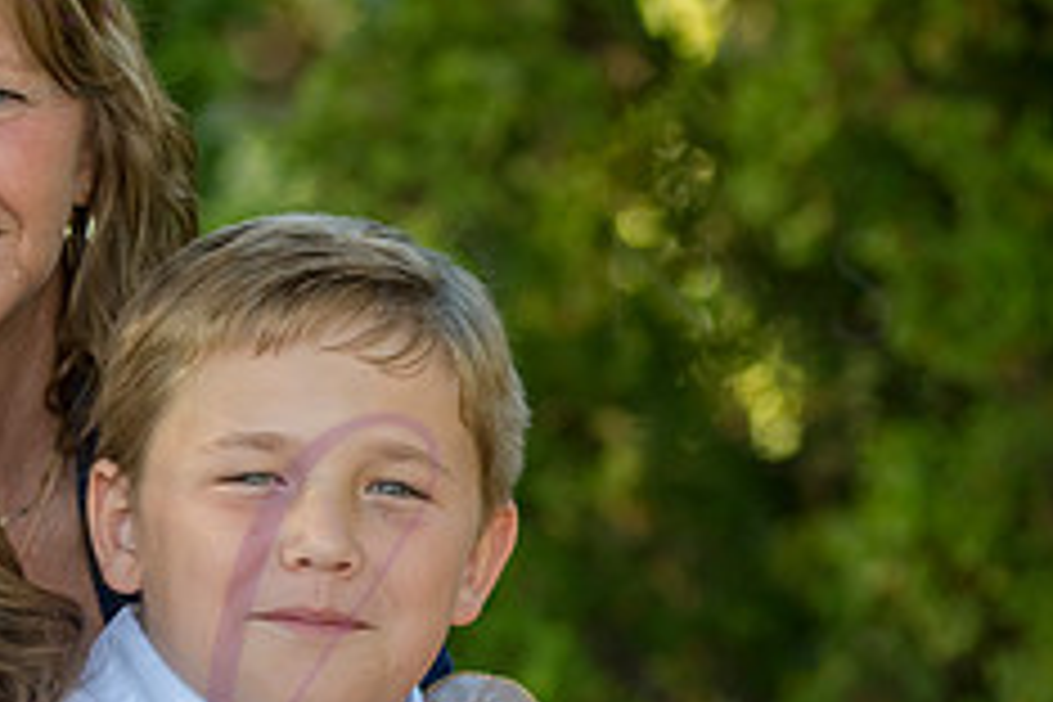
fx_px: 8716
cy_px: 506
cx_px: 72
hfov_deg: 6.9
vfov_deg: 4.6
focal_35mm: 298
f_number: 4
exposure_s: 1/400
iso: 400
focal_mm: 120
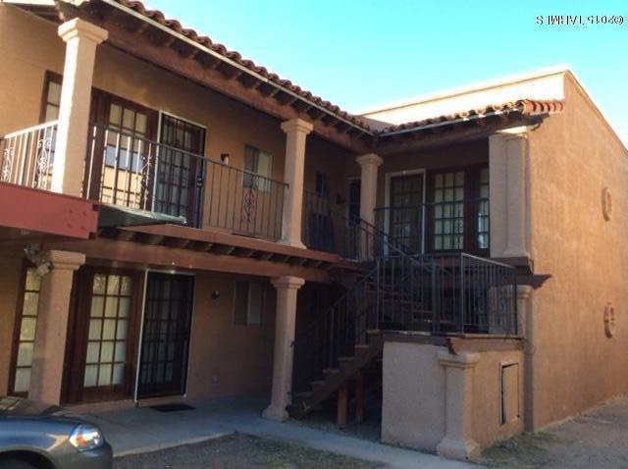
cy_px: 234
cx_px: 314
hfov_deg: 56.9
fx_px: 580
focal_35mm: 32
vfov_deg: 44.1
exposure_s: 1/210
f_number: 2.4
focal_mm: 3.3
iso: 32
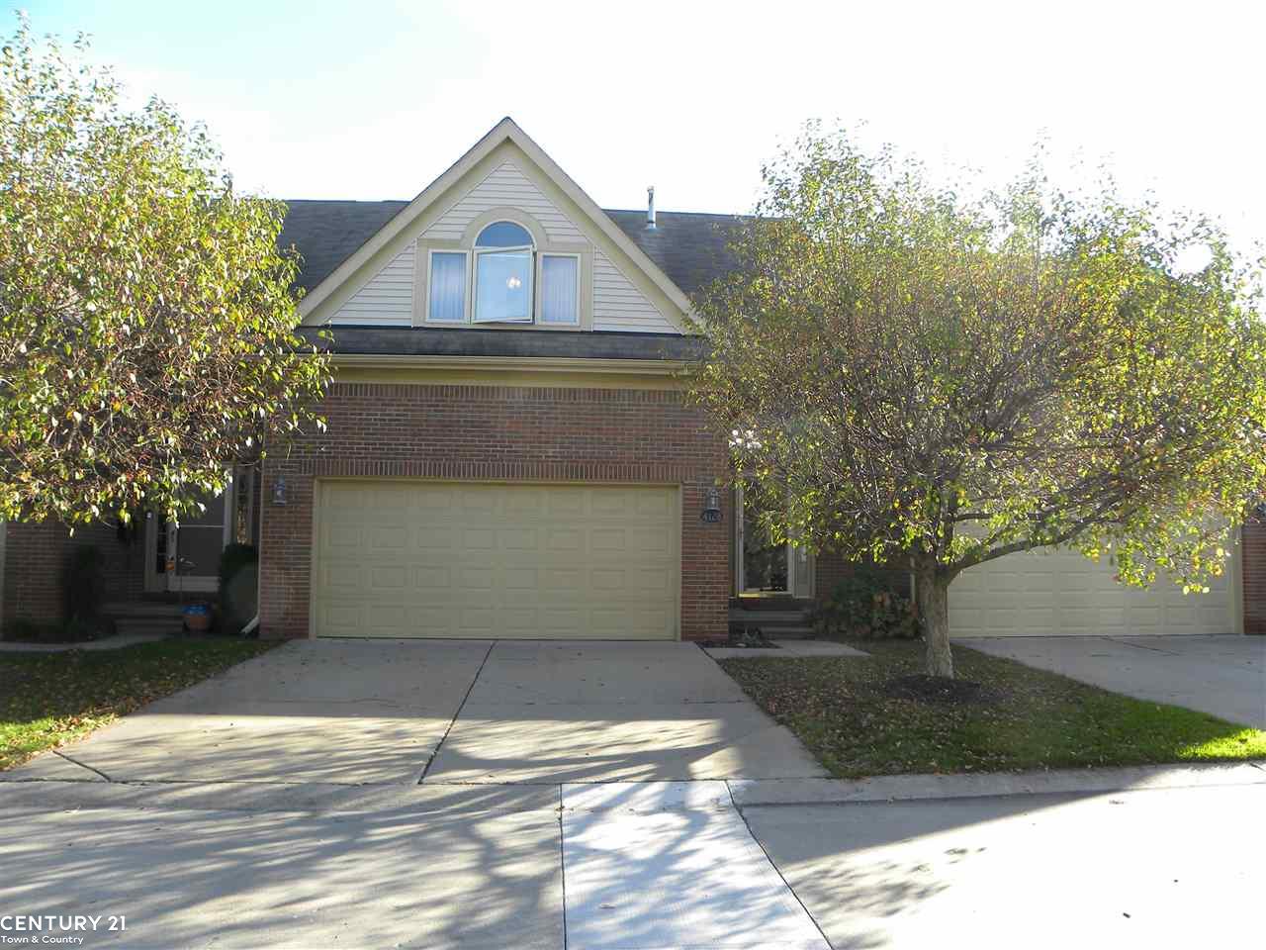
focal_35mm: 26
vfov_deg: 53.1
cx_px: 633
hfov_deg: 67.3
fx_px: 951
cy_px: 475
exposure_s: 1/112
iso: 64
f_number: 4
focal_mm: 4.6
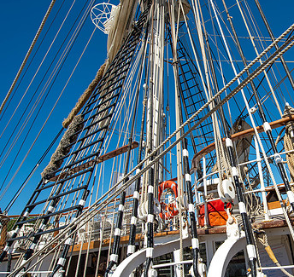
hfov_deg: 60.3
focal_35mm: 24
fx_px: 224
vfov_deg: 63.3
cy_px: 154
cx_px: 241
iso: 100
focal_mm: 14
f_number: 10
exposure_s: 1/400
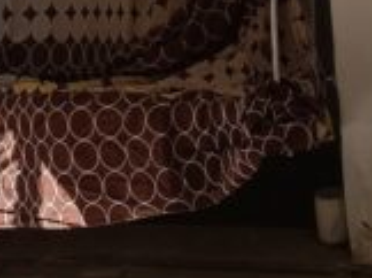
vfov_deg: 9.3
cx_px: 113
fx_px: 1631
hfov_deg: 13.0
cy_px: -214
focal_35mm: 152
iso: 50
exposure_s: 1/391
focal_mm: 5.27
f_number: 1.7
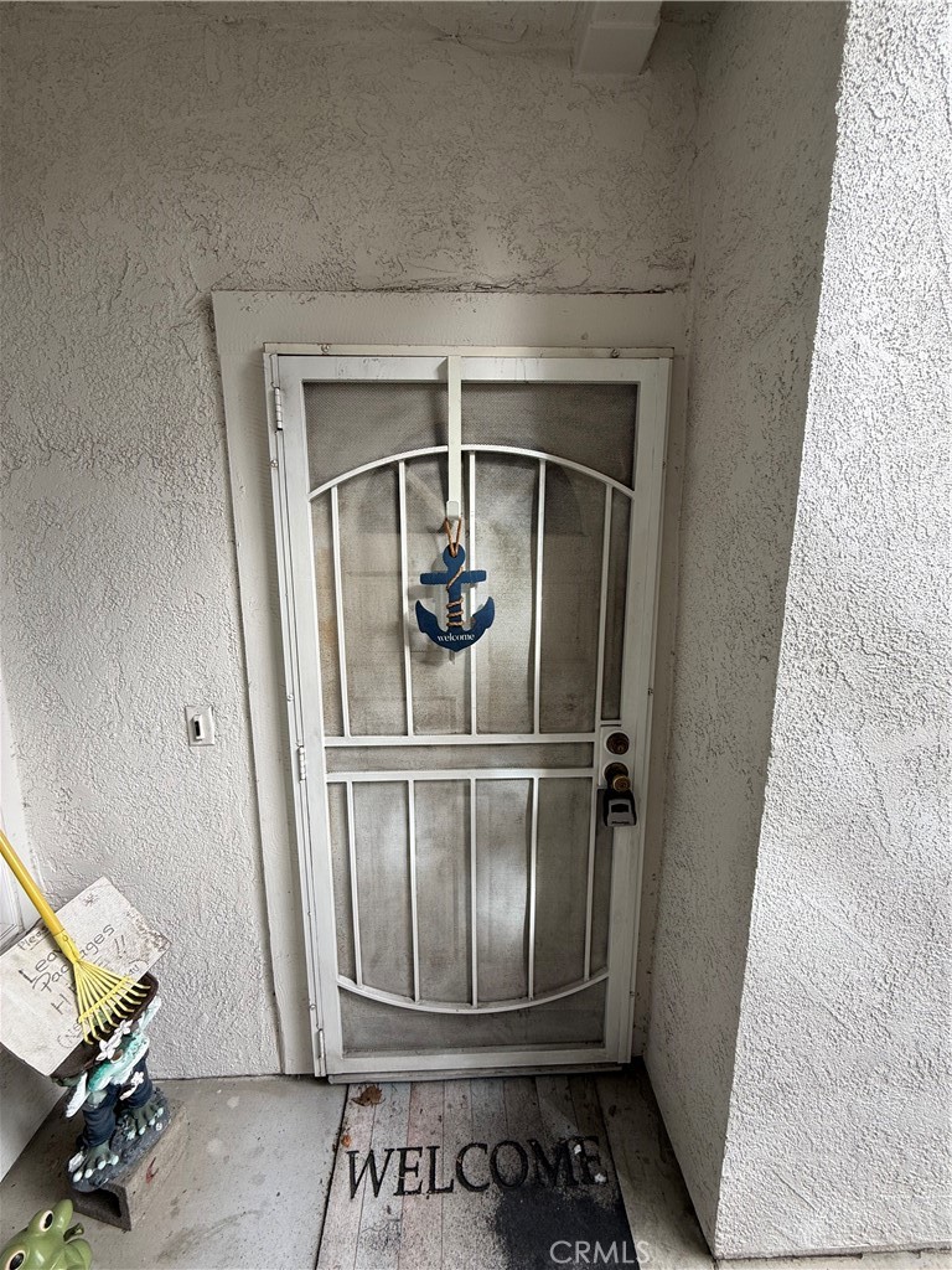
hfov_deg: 85.7
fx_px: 513
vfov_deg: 102.1
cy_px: 635
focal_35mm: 14
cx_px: 476
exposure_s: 1/99
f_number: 2.2
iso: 50
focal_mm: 2.22
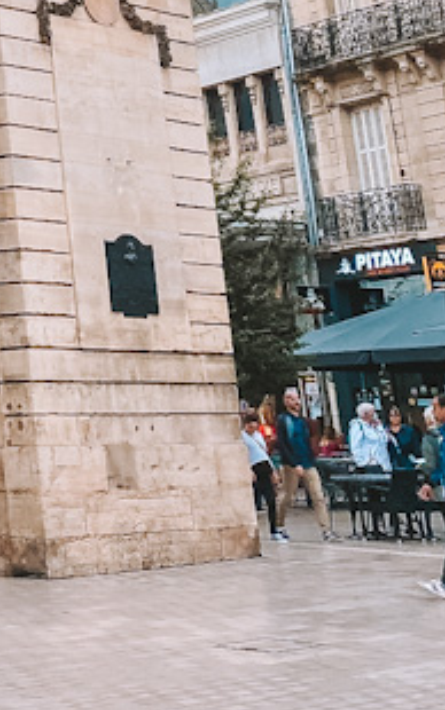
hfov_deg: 13.0
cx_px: -367
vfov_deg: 21.0
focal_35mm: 91
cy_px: -176
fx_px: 1764
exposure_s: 1/2400
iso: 32
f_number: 1.8
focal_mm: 4.25
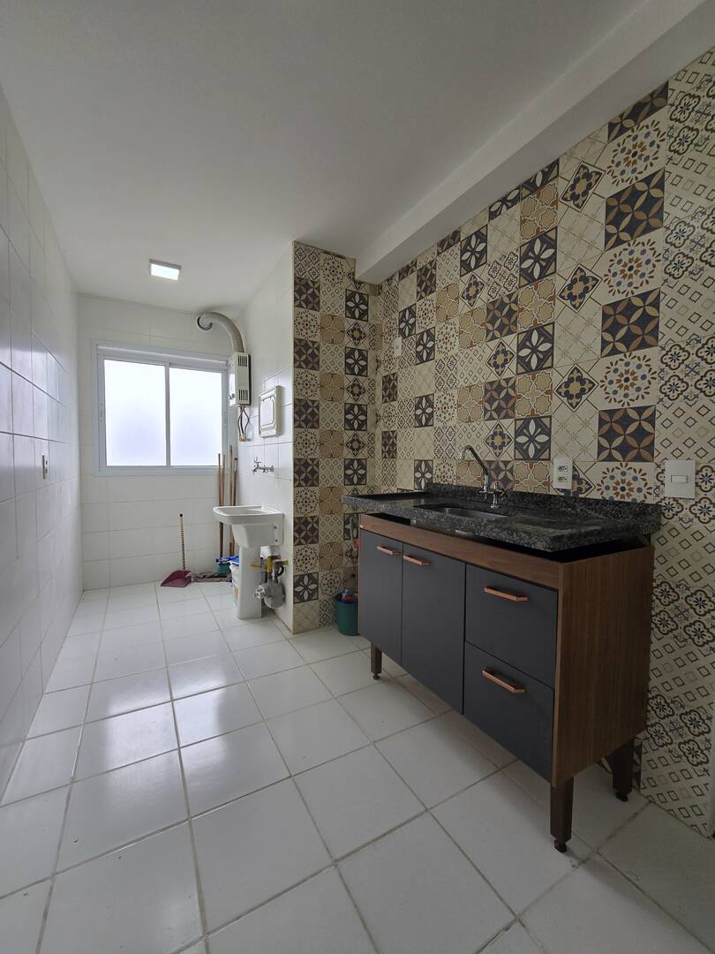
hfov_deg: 89.9
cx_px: 358
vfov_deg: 106.2
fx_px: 358
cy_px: 477
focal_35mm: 13
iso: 50
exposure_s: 1/362
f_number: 2.2
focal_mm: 2.2
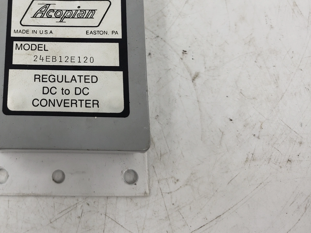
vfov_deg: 33.0
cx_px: 55
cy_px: 61
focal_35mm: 43
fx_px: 386
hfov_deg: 41.6
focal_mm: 4.3
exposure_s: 1/392
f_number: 1.5
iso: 50
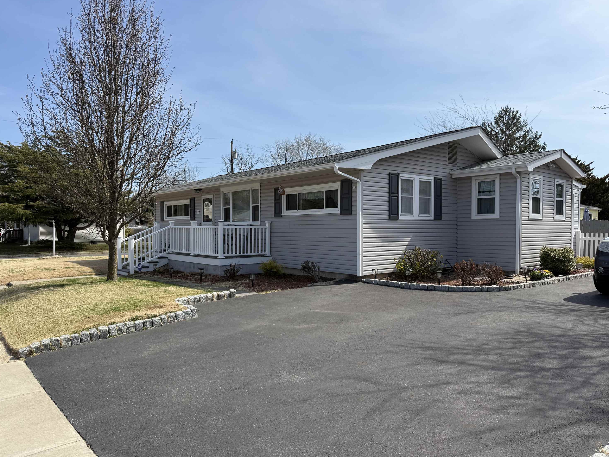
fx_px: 440
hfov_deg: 69.4
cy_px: 236
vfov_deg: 54.9
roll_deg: -0.4
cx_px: 301
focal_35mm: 25
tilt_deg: -1.2
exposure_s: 1/4975
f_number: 1.78
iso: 80
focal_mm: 6.76
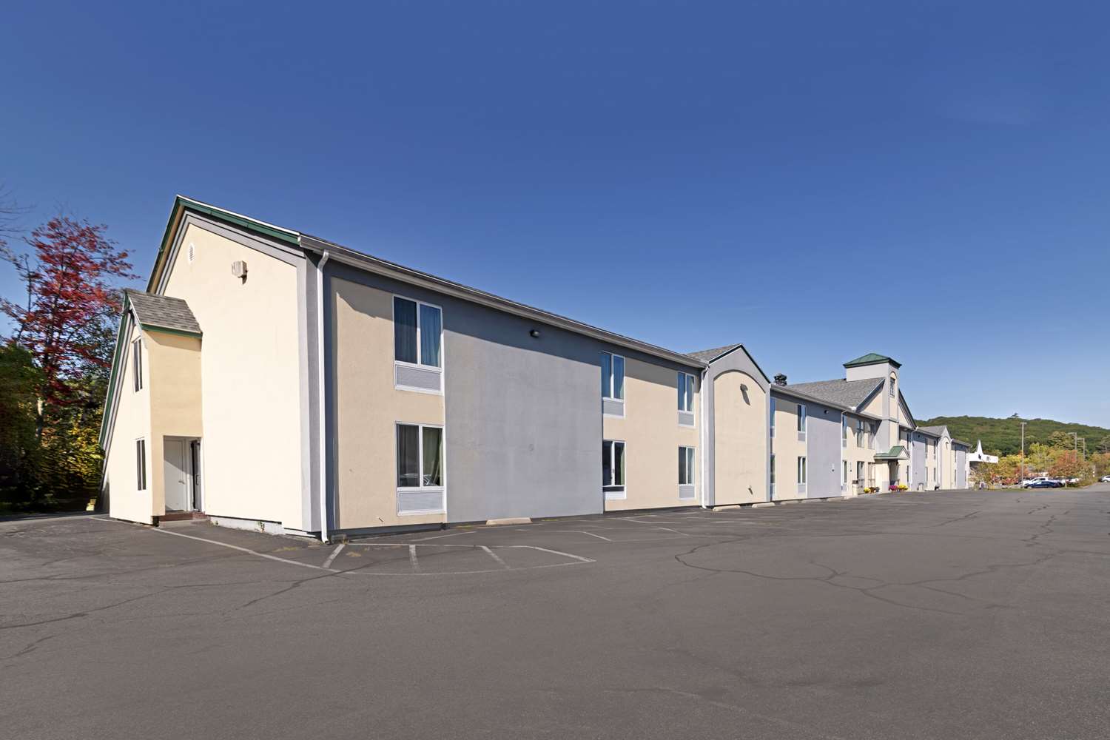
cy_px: 370
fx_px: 493
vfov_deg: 73.7
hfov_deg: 96.7
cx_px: 555
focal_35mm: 16
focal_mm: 16
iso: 100
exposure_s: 1/160
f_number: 9
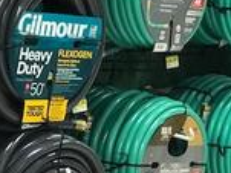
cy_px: 49
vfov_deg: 8.4
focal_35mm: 176
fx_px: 1174
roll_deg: -1.7
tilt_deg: -7.1
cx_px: 229
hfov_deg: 11.1
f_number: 2.8
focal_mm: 6.6
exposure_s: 1/60
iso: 640
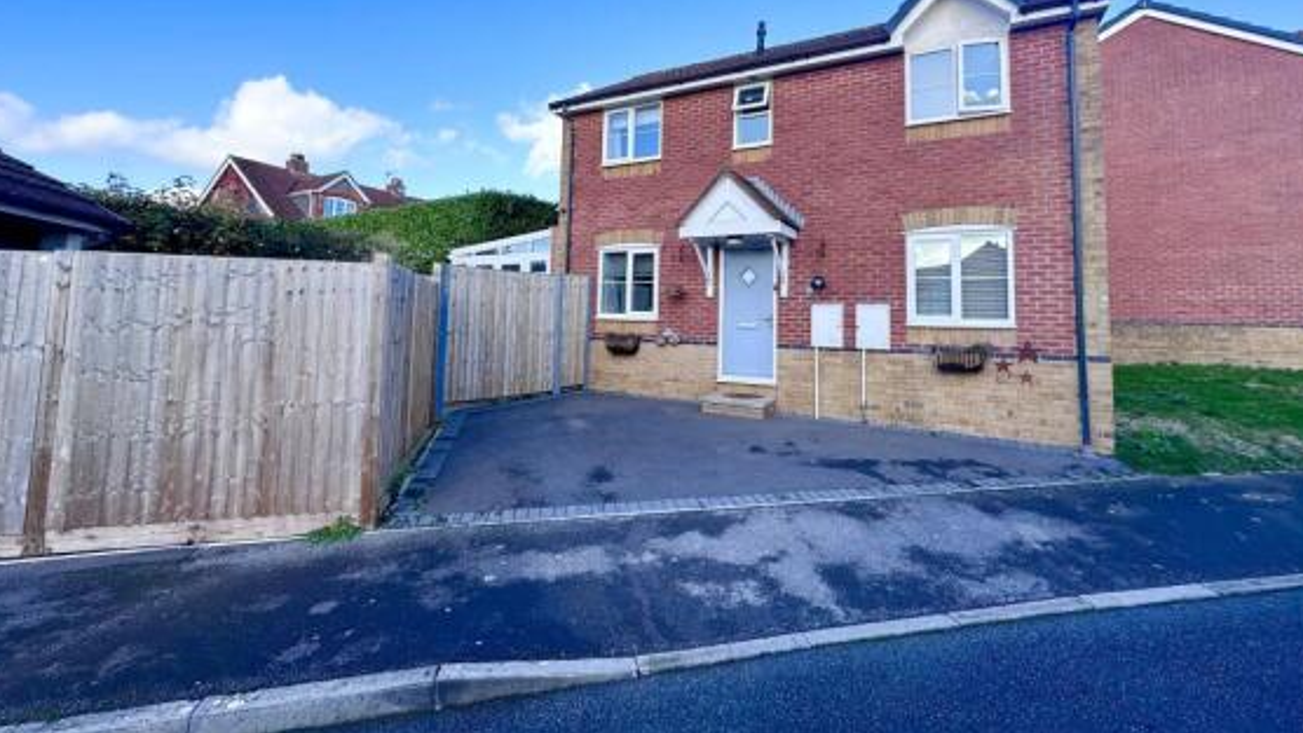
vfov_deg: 66.1
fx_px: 553
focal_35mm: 16
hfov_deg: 99.3
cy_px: 275
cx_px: 669
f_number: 2.2
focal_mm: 2.22
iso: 40
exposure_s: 1/545
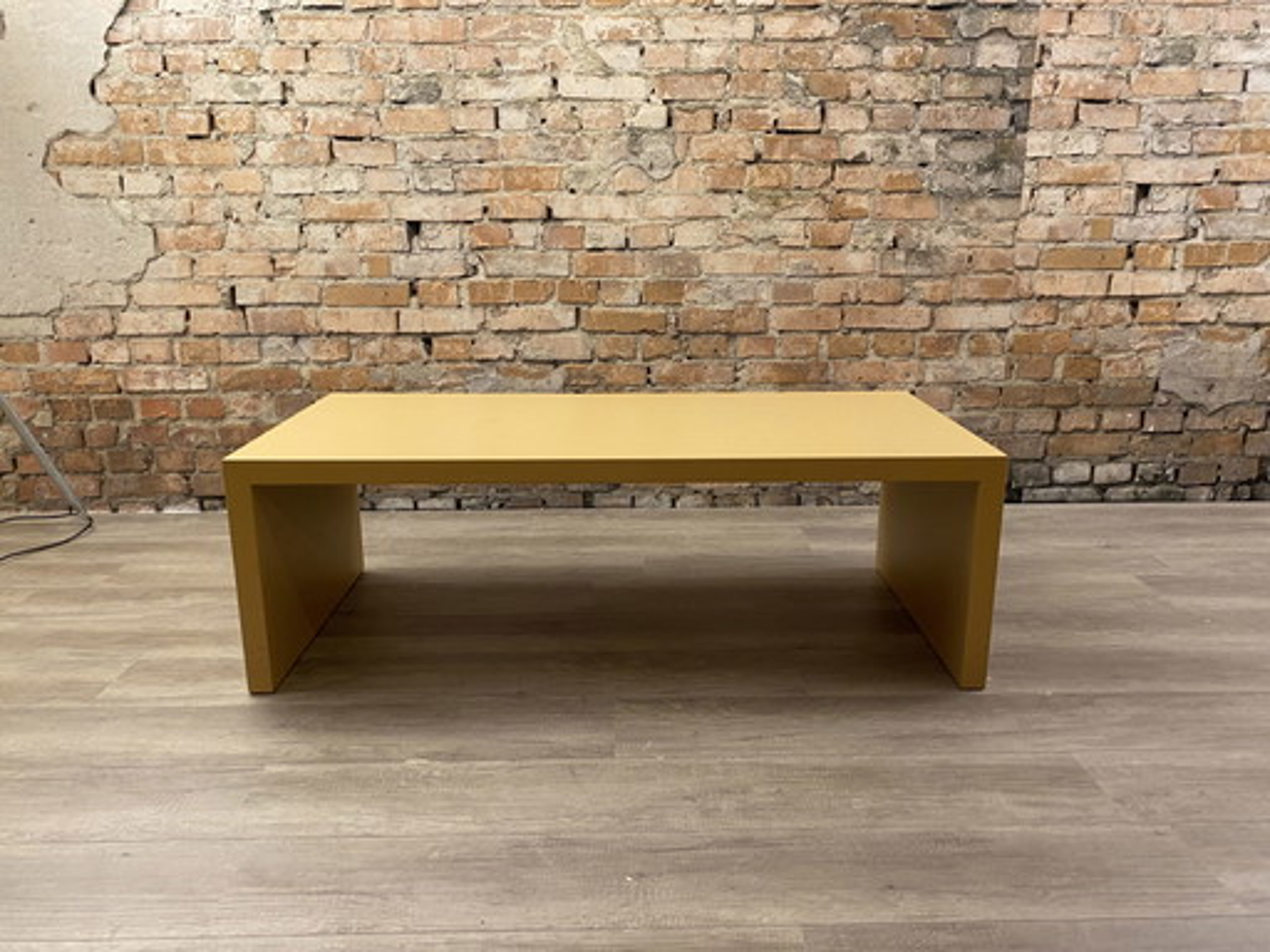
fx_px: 954
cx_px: 635
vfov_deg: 53.1
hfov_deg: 67.3
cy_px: 476
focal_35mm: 26
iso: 160
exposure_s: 1/50
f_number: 1.8
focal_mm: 4.25
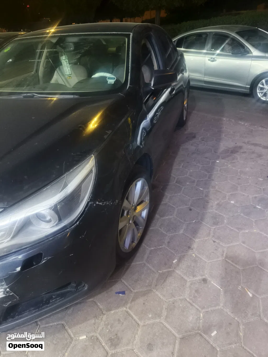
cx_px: 134
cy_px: 178
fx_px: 237
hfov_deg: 58.9
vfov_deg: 73.9
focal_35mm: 23
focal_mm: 5.25
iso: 2822
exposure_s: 1/60
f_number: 1.7
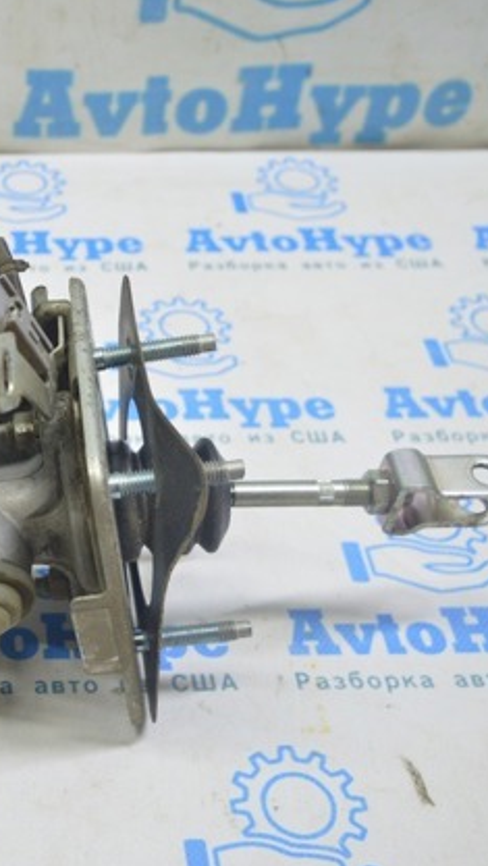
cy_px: 431
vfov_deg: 39.2
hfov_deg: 21.4
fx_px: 1217
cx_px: -64
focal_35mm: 53
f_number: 3.8
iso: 400
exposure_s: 1/40
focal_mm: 22
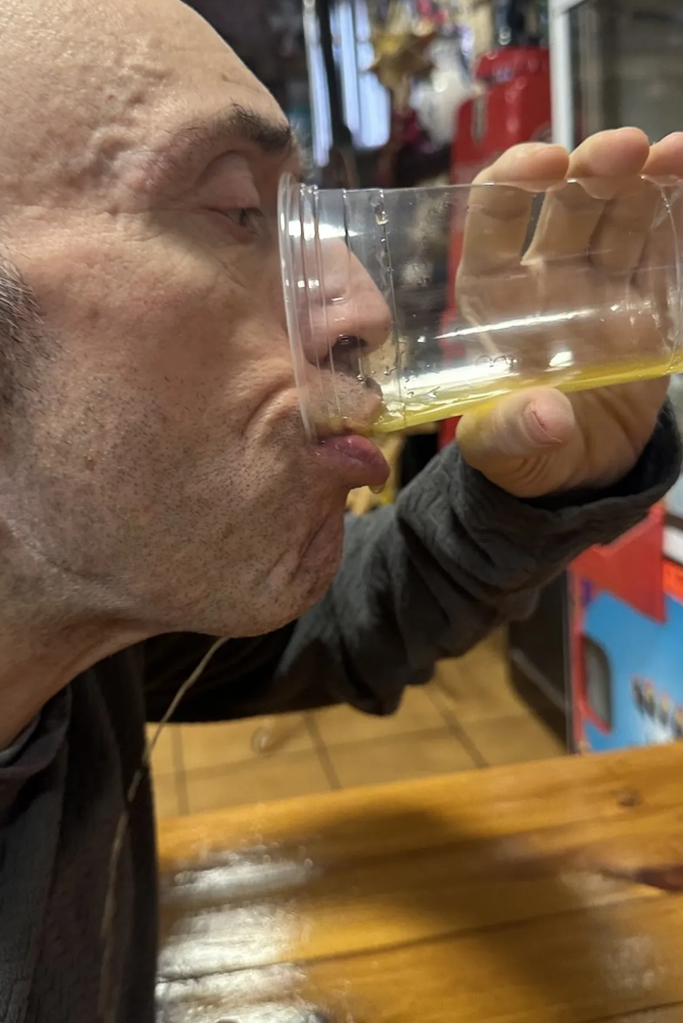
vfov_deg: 57.2
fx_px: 939
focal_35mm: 33
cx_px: 307
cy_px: 492
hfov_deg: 39.9
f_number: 1.78
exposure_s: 1/50
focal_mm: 6.86
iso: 250
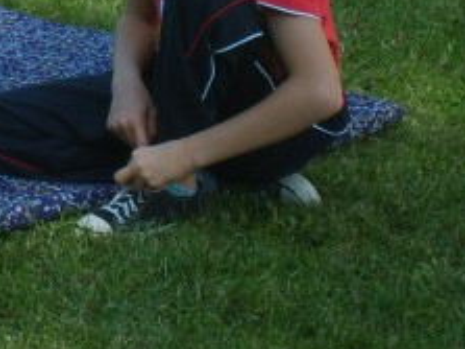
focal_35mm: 330
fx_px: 4431
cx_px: -273
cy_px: -19
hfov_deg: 5.9
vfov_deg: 4.5
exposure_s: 1/180
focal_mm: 15.5
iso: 50
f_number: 4.6
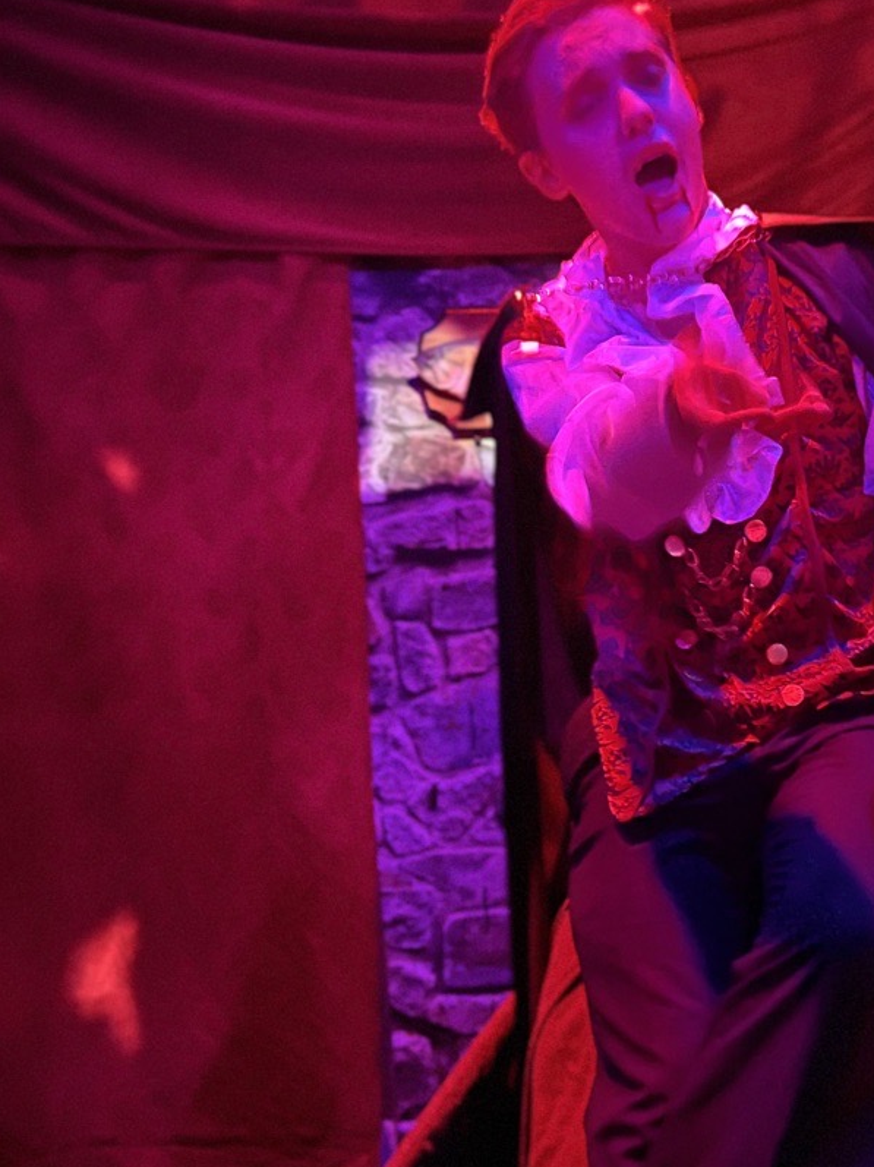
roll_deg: +3.3
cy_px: 709
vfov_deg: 40.2
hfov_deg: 29.6
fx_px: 1584
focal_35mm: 47
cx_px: 789
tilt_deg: -9.5
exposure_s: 1/9
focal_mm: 5.7
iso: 1600
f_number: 1.5
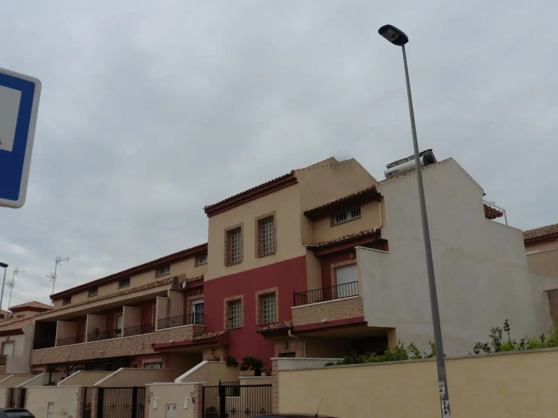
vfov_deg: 41.8
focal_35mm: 34
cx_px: 279
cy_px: 209
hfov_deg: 54.0
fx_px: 548
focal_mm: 6.1
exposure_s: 1/1000
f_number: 3.7
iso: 100
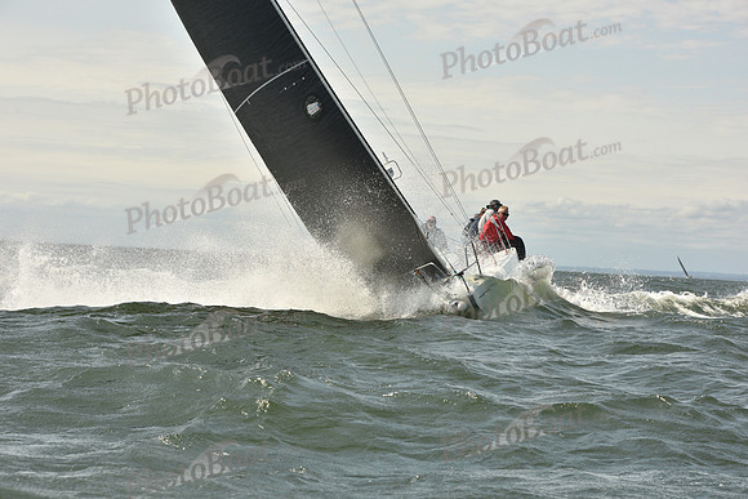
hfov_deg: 20.4
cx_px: 374
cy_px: 250
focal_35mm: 100
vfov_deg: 13.7
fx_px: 2078
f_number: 9
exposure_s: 1/800
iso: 250
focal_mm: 100
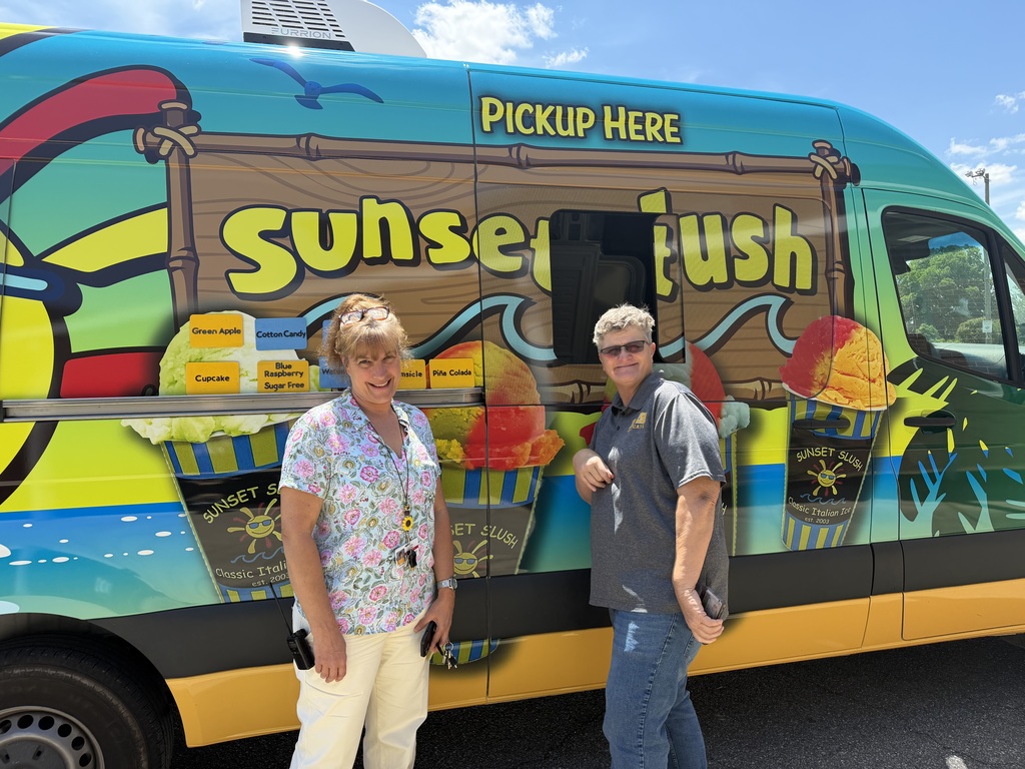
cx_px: 512
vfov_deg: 56.8
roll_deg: +1.3
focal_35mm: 24
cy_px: 384
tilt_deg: -2.4
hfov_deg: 71.6
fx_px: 711
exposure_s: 1/2232
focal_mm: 6.76
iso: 100
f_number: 1.78
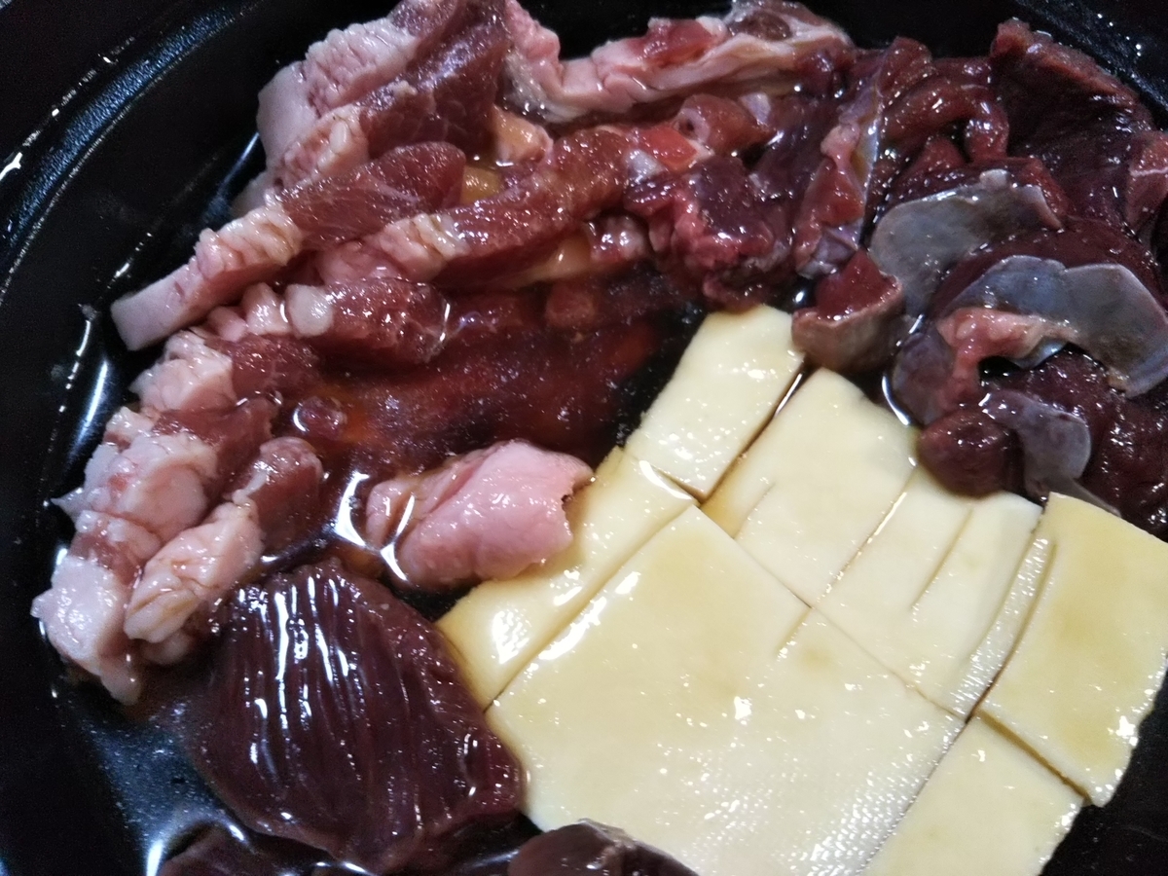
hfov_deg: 60.0
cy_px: 438
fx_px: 1012
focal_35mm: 30
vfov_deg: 46.8
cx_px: 584
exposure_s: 1/30
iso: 160
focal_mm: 4
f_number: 2.2
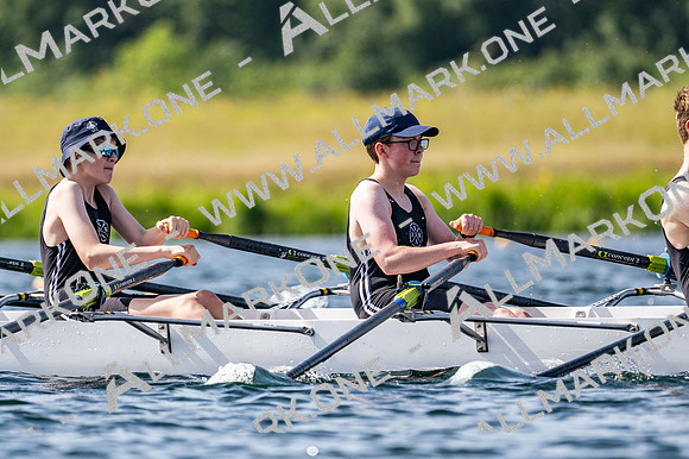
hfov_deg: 3.4
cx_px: 344
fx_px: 11476
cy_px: 230
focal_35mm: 600
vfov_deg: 2.3
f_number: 4.5
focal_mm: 400
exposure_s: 1/2500
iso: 250
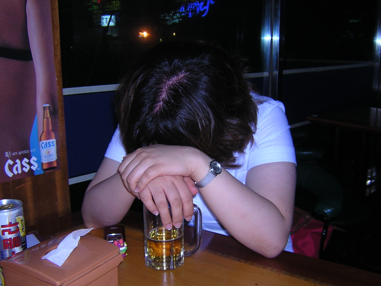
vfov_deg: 35.9
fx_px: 440
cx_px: 193
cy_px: 155
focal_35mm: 40
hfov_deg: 46.8
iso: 100
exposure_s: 1/60.1
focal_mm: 4.7
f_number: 2.6
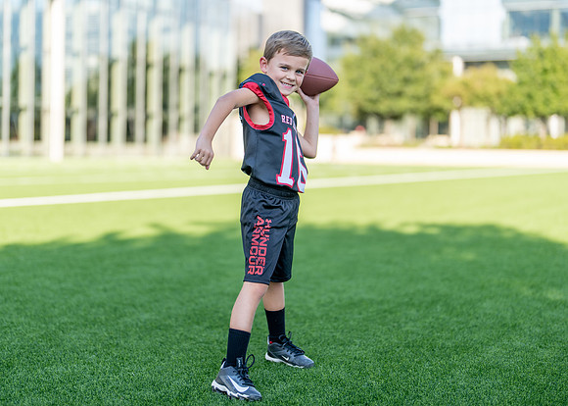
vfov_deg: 23.2
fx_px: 985
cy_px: 169
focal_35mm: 61
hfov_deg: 32.1
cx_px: 260
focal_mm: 50
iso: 100
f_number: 1.2
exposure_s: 1/2000
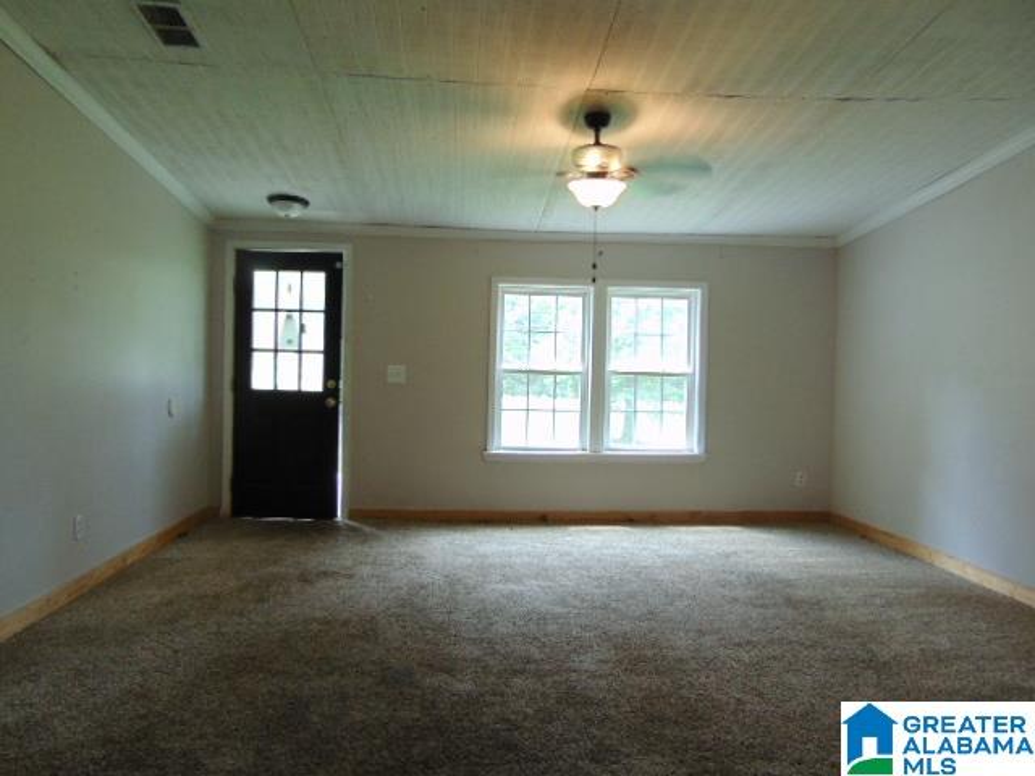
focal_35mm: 25
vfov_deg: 54.9
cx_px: 518
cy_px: 388
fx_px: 747
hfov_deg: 69.4
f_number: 3
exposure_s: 1/30
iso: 100
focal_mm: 4.5
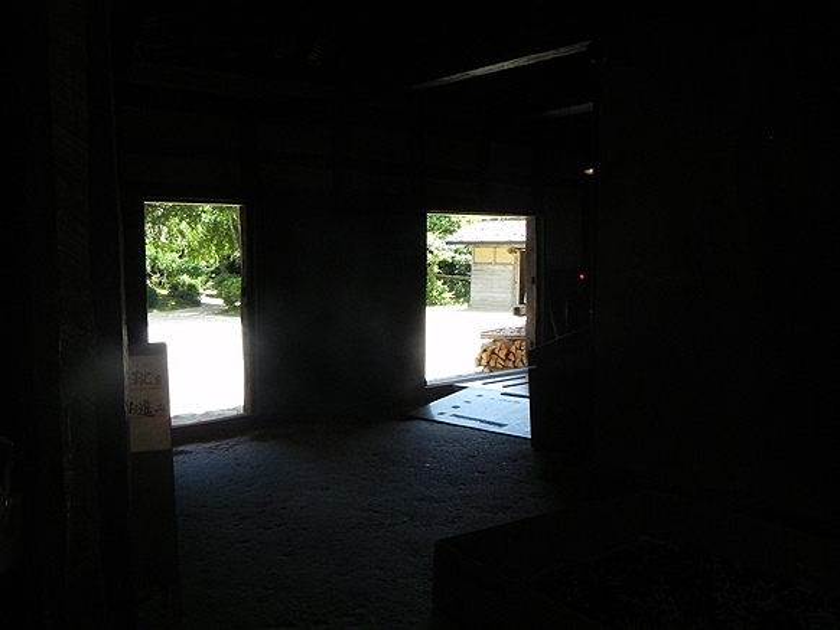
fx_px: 801
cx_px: 420
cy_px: 315
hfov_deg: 55.3
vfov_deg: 43.0
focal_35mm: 33
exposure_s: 1/212
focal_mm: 5.9
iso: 400
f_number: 5.6
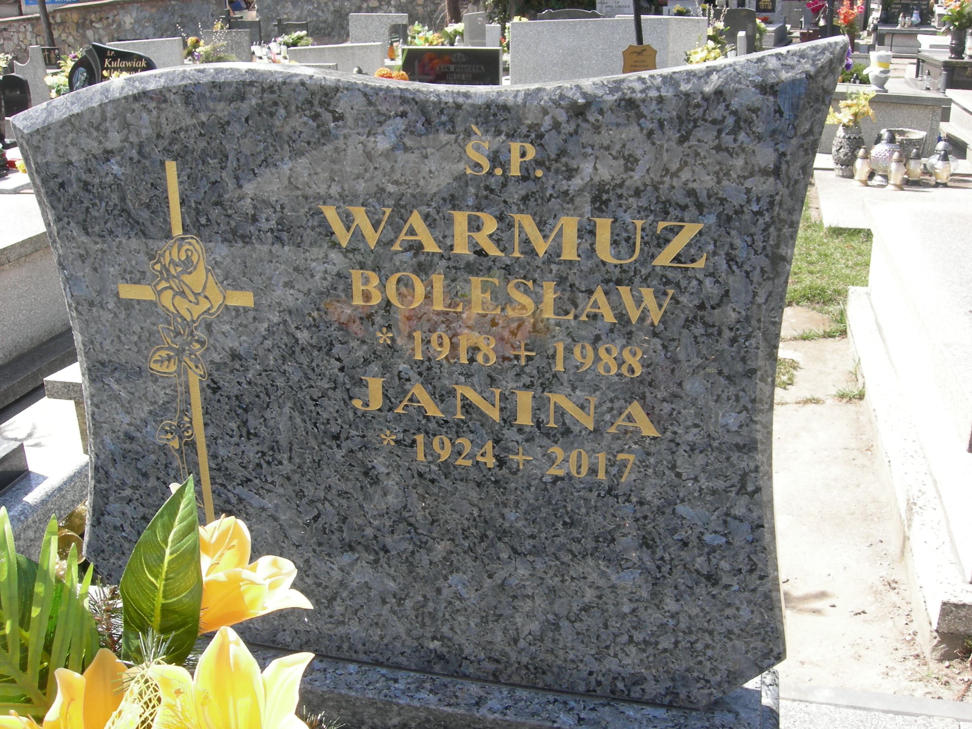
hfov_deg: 51.4
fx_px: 1011
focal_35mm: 36
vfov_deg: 39.7
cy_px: 364
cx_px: 486
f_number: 4.8
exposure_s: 1/135
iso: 64
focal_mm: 7.5
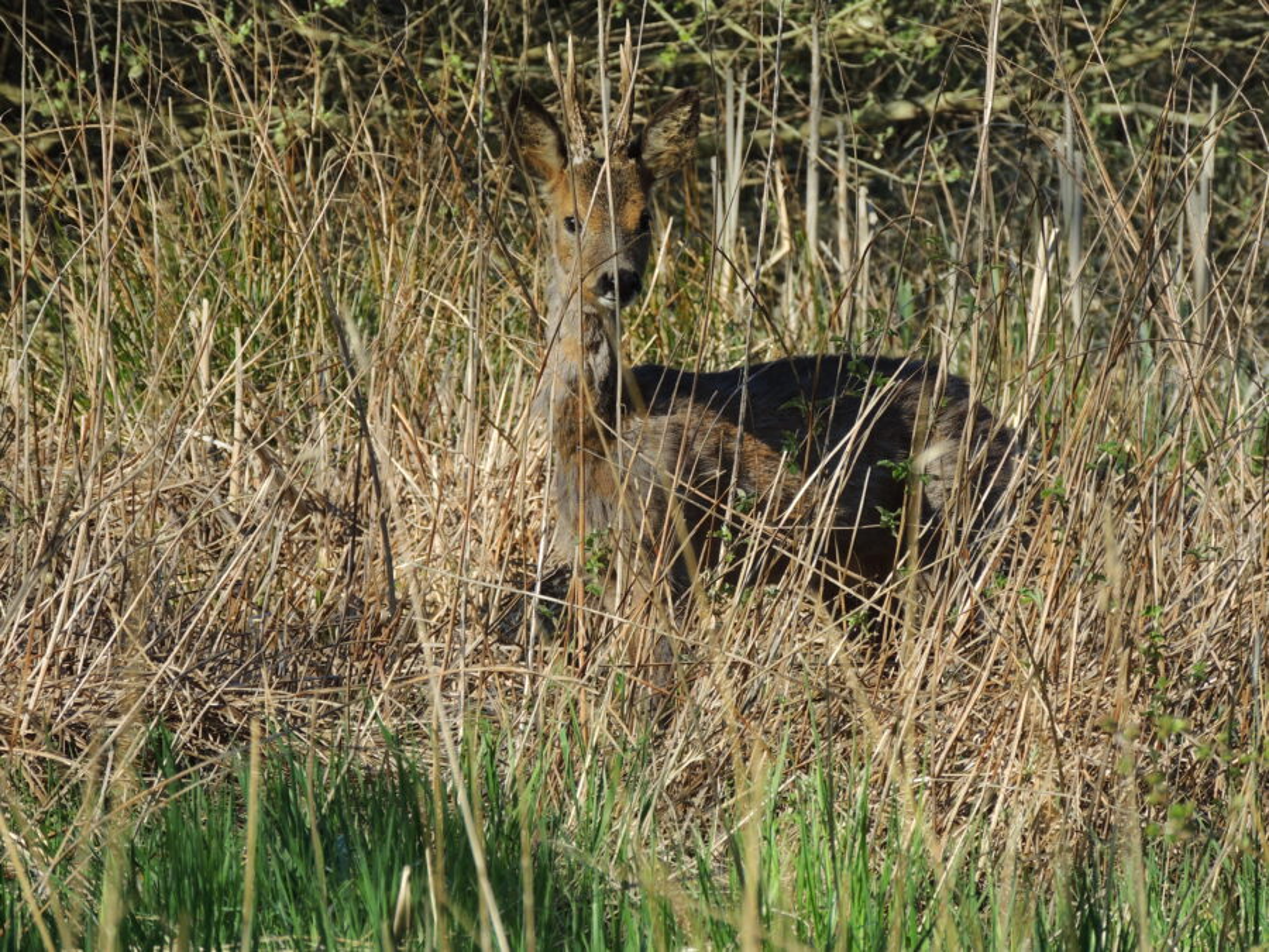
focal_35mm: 400
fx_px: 14664
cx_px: 634
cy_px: 476
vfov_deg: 3.7
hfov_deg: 5.0
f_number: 4.8
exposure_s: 1/320
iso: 100
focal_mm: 71.3
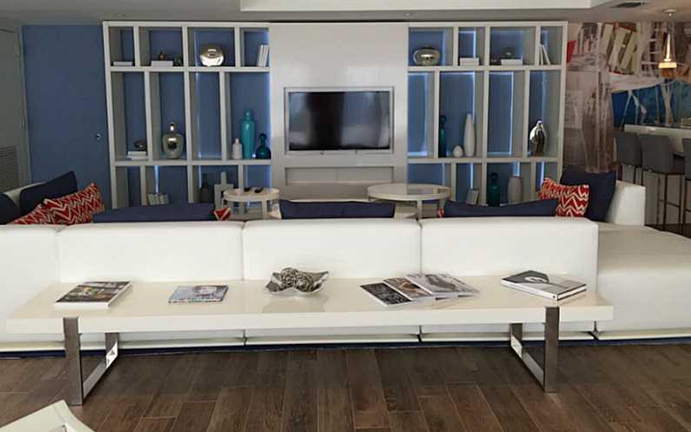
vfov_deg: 40.5
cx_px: 348
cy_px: 176
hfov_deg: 61.2
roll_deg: -0.1
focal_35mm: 31
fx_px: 584
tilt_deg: -6.7
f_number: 2.2
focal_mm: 4.15
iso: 50
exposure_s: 1/120
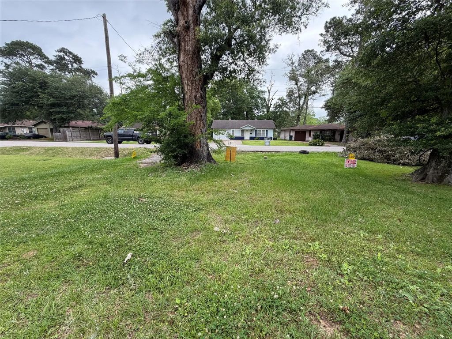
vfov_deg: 85.7
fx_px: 183
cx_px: 226
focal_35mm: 14
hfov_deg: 102.1
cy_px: 170
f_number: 2.2
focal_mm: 2.22
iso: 64
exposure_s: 1/498
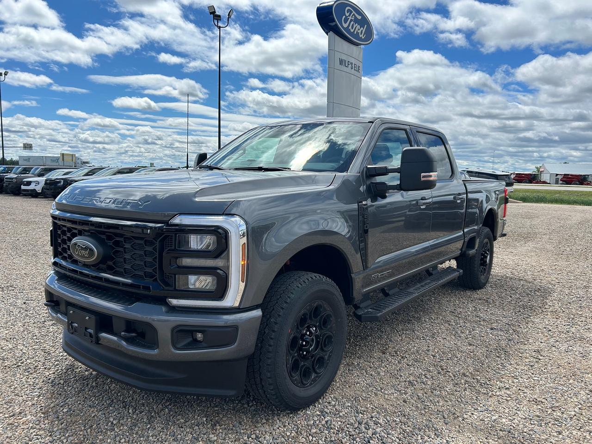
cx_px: 296
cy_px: 222
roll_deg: -0.1
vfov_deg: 53.1
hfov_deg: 67.3
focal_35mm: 26
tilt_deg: -4.8
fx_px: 445
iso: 50
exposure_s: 1/5587
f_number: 1.5
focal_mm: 5.7
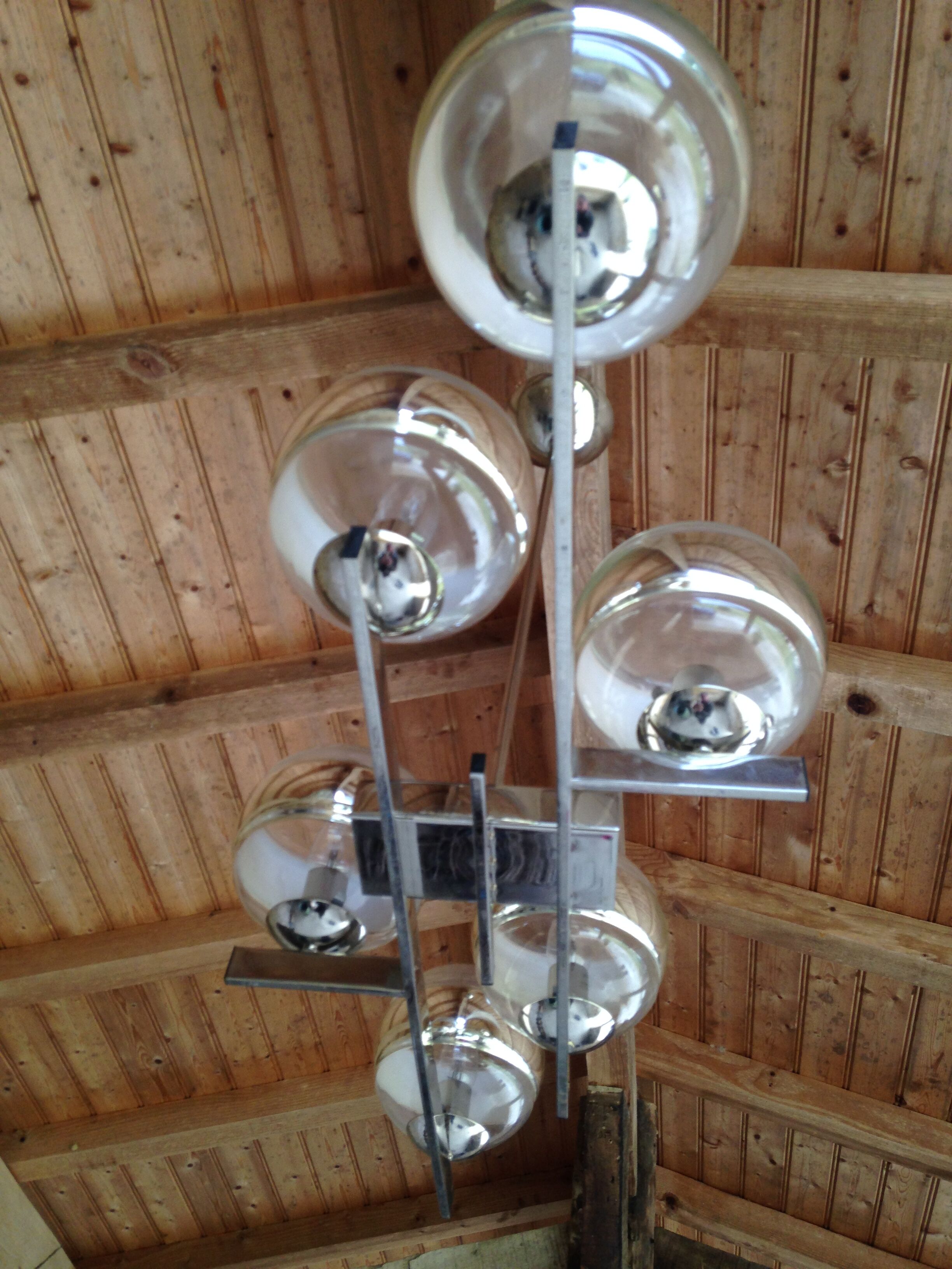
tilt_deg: +50.6
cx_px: 476
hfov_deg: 42.9
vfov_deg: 55.4
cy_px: 634
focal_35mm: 33
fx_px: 1210
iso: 64
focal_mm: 4.12
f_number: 2.4
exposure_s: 1/60
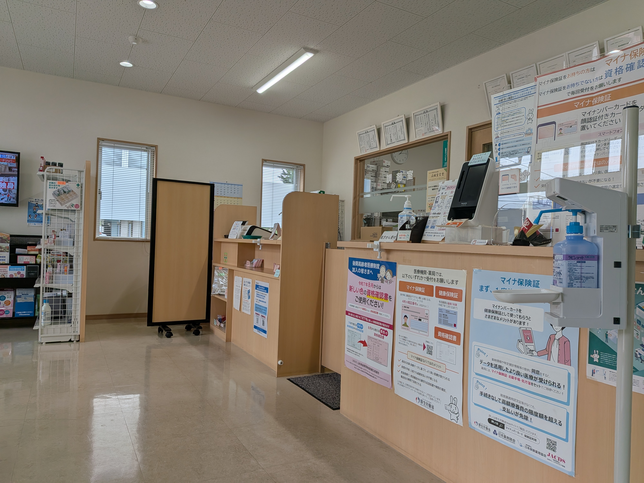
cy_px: 242
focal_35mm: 24
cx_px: 322
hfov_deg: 71.6
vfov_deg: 56.8
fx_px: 446
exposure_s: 1/1462
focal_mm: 4.53
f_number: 1.7
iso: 30
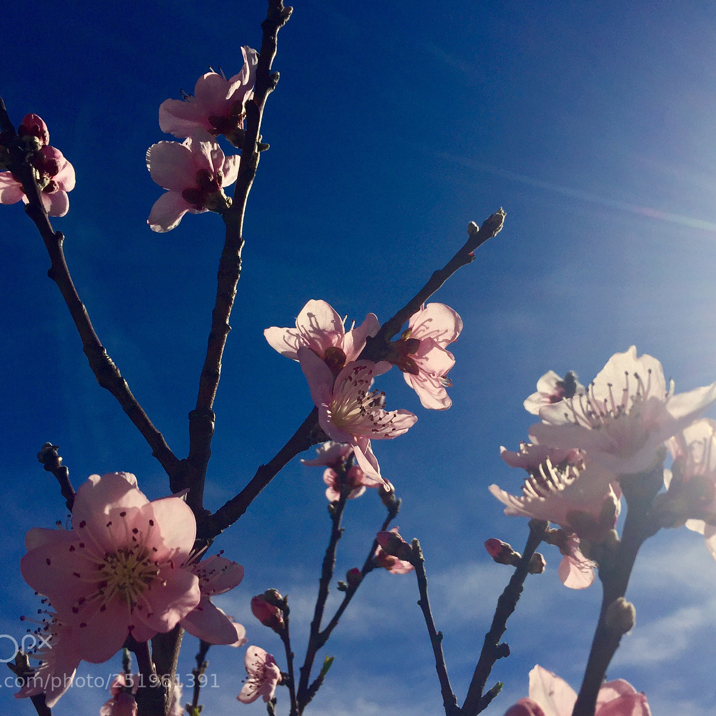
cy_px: 362
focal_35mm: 35
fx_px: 819
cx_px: 389
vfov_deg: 47.2
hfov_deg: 47.2
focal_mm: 4.15
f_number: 2.2
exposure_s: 1/7937
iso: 32
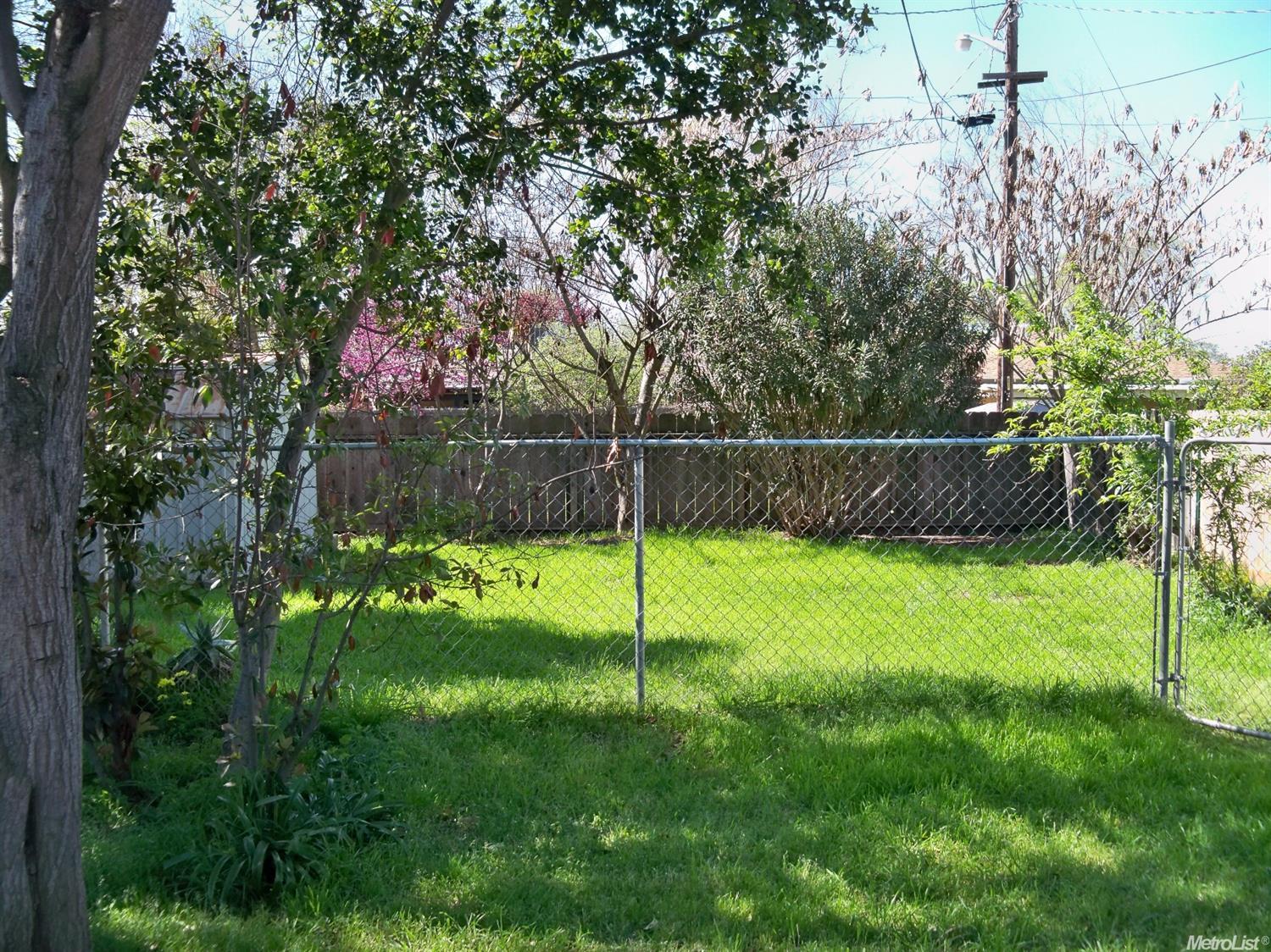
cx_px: 636
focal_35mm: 35
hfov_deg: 52.6
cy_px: 476
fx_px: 1285
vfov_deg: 40.7
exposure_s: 1/160
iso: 64
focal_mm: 6.2
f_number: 3.5
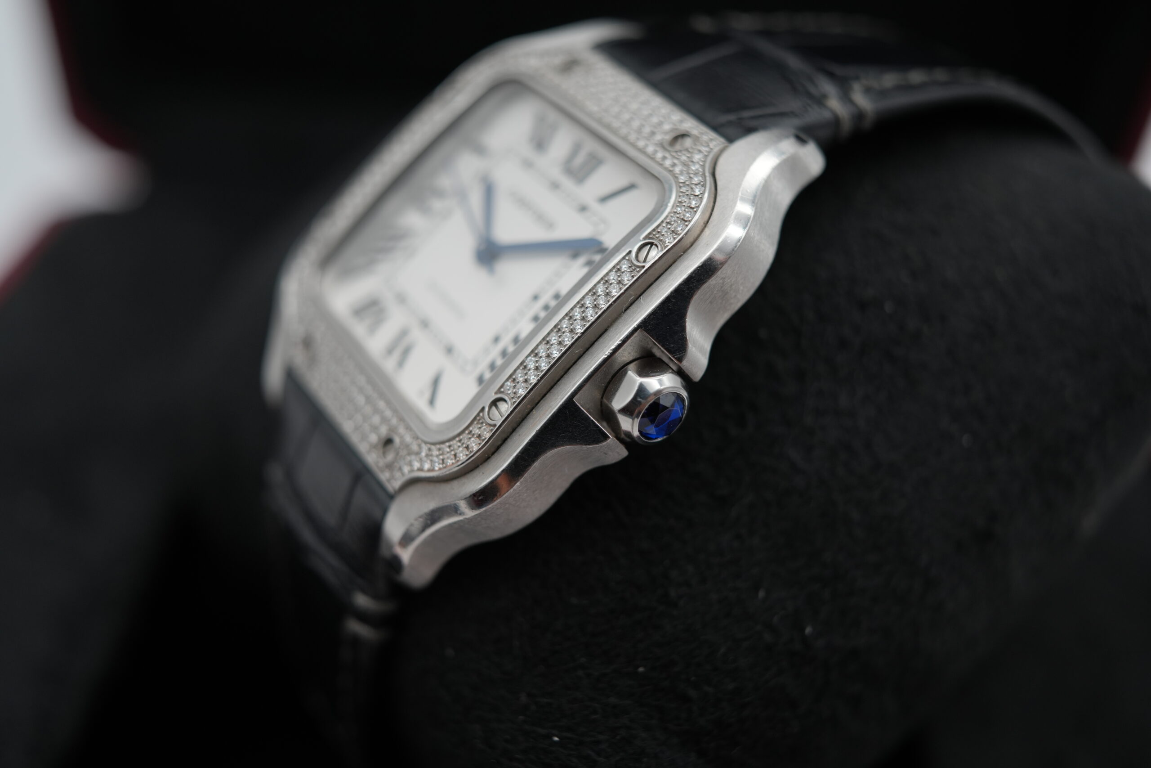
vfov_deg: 37.9
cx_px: 576
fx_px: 1119
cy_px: 384
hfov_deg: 54.4
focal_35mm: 35
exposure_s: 1/250
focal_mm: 35
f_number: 5
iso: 400
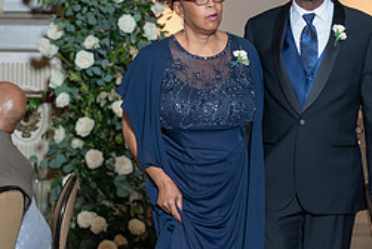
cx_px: 246
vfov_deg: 6.1
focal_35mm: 226
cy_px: 135
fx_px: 2338
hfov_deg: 9.1
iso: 1600
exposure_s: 1/200
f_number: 4
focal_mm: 87
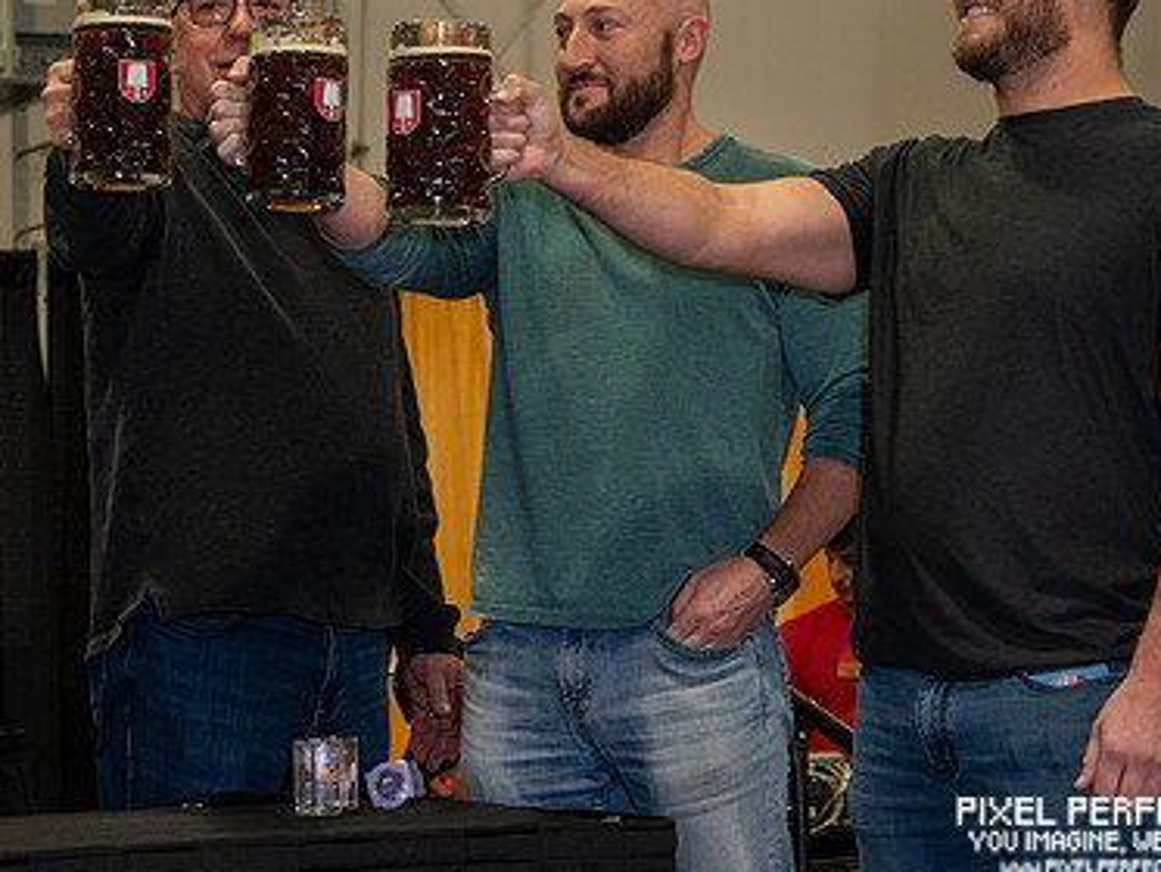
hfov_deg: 17.4
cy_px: 333
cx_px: 461
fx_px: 3791
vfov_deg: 13.1
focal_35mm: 113
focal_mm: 66
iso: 2200
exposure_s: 1/60
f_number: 6
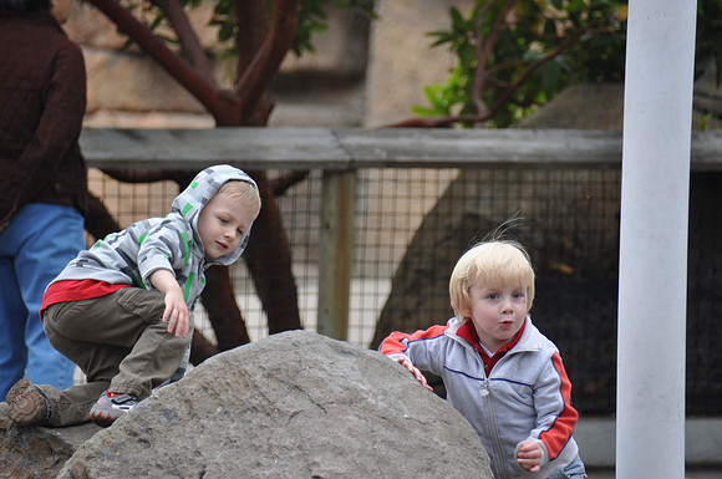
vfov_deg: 3.0
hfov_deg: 4.6
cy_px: 240
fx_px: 9012
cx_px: 361
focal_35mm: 450
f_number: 5.6
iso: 320
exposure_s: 1/400
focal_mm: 300
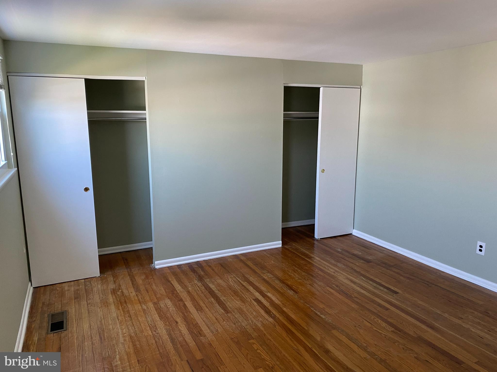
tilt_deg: -10.4
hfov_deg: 67.3
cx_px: 248
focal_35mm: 26
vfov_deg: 53.1
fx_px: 373
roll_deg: +0.1
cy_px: 186
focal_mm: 4.25
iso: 160
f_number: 1.8
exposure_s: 1/60
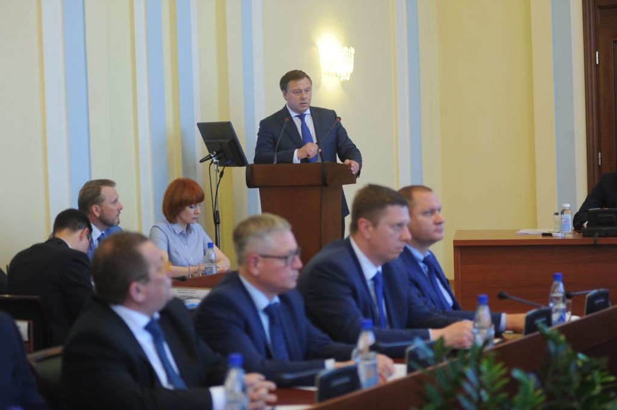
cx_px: 308
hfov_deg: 25.4
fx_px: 1370
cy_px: 205
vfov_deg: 17.0
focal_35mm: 80
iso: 1250
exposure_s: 1/200
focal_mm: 80
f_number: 2.8
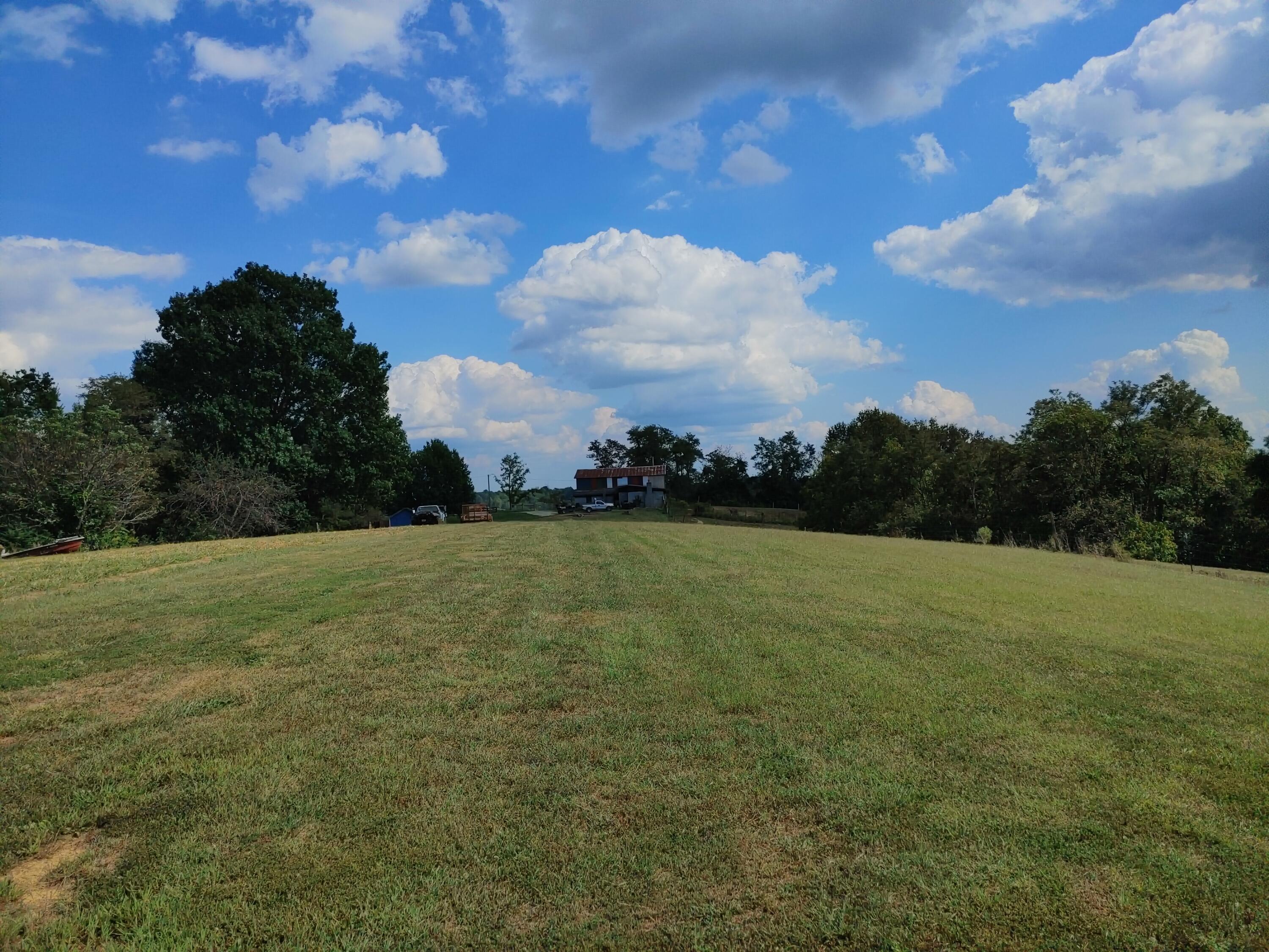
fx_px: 953
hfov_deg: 67.3
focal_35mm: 26
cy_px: 476
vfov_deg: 53.1
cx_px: 634
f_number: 1.8
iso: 50
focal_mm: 4.81
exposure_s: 1/2174
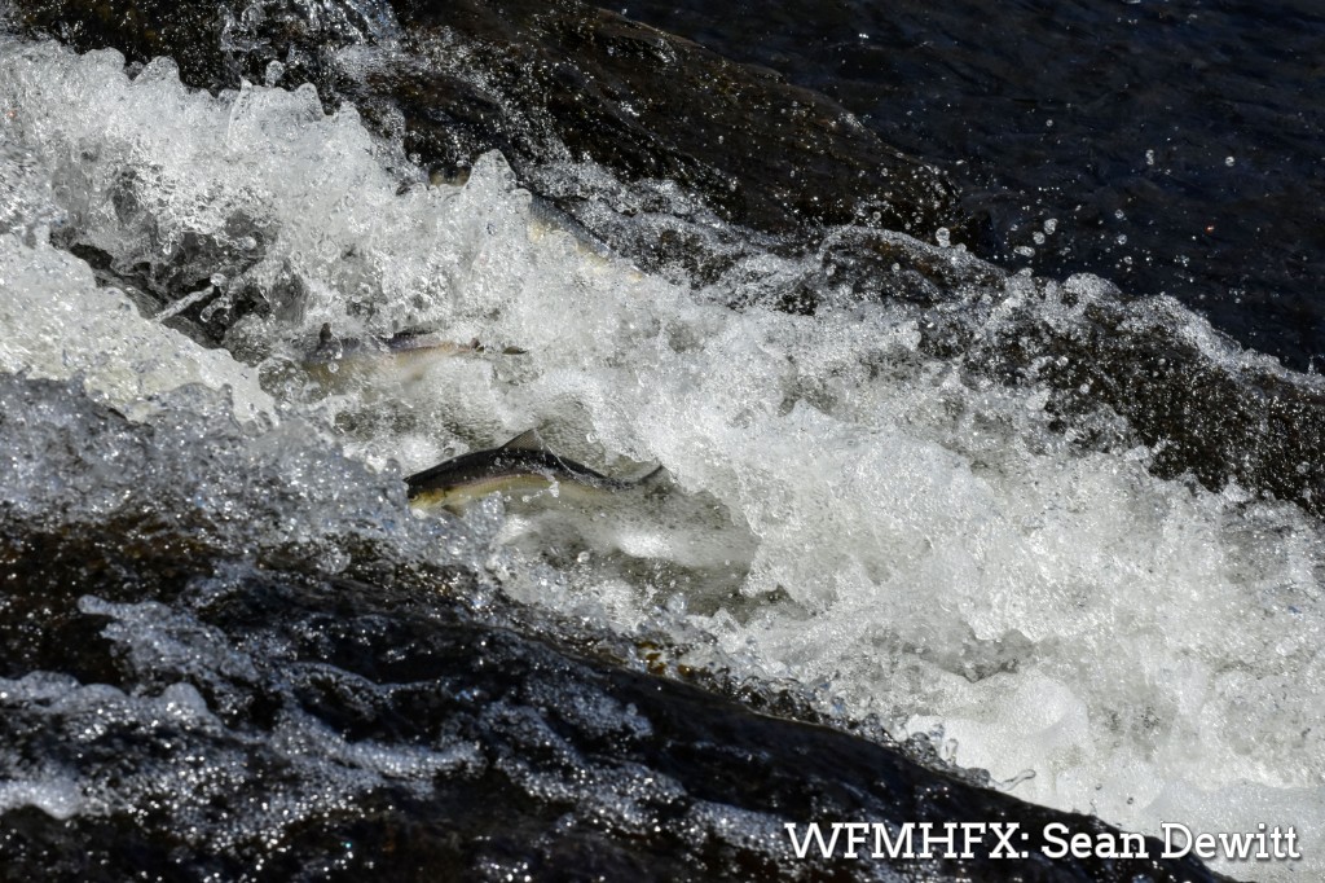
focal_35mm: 153
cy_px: 442
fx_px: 5629
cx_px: 662
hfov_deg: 13.4
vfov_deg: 9.0
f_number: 11
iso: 500
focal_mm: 102
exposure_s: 1/1250
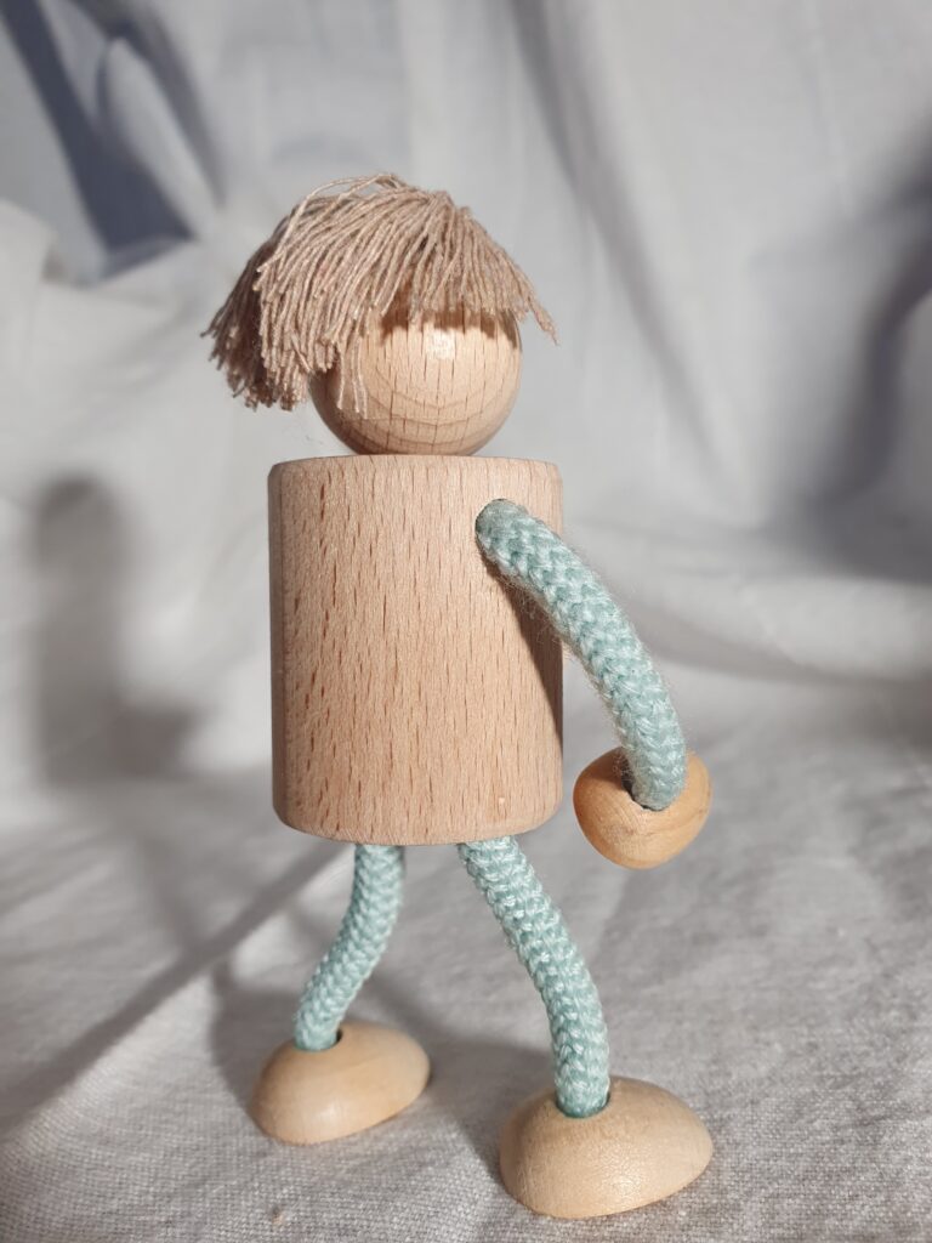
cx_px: 466
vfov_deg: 67.3
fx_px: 933
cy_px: 622
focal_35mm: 26
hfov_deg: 53.1
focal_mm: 4.32
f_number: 2.4
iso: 64
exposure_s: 1/100
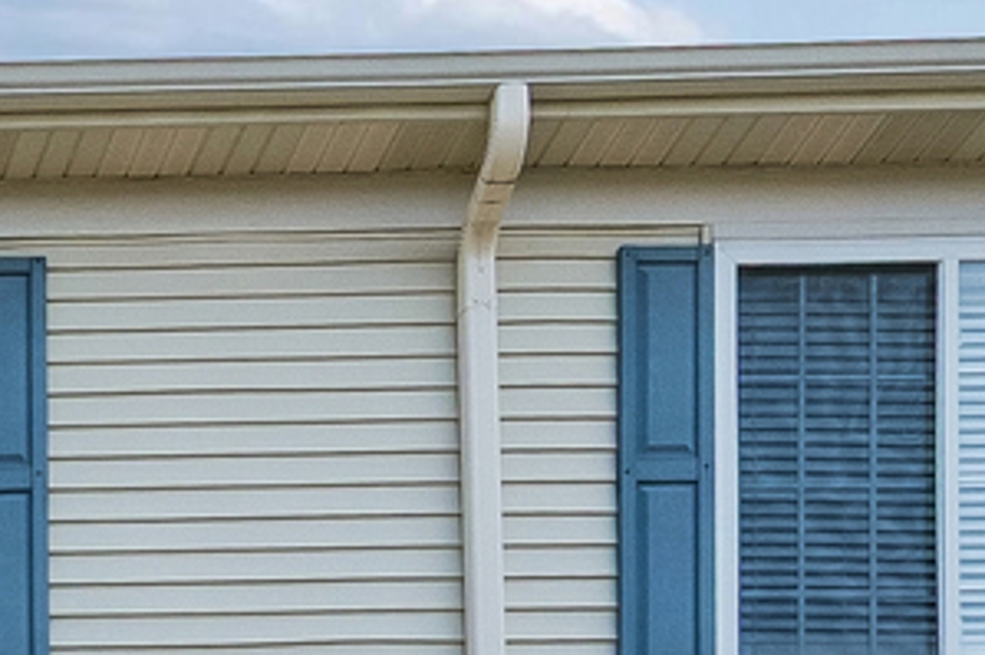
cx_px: -995
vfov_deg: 11.8
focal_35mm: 106
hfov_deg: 15.4
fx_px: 2891
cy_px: 1251
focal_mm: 13
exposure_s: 1/500
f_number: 8
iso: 250
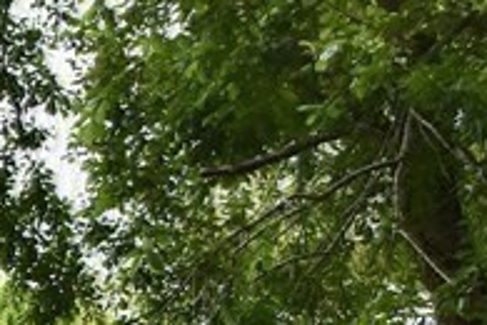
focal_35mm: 142
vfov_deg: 9.3
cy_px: 566
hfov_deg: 12.6
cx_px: -507
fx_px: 1921
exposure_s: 1/500
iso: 560
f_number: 8
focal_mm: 18
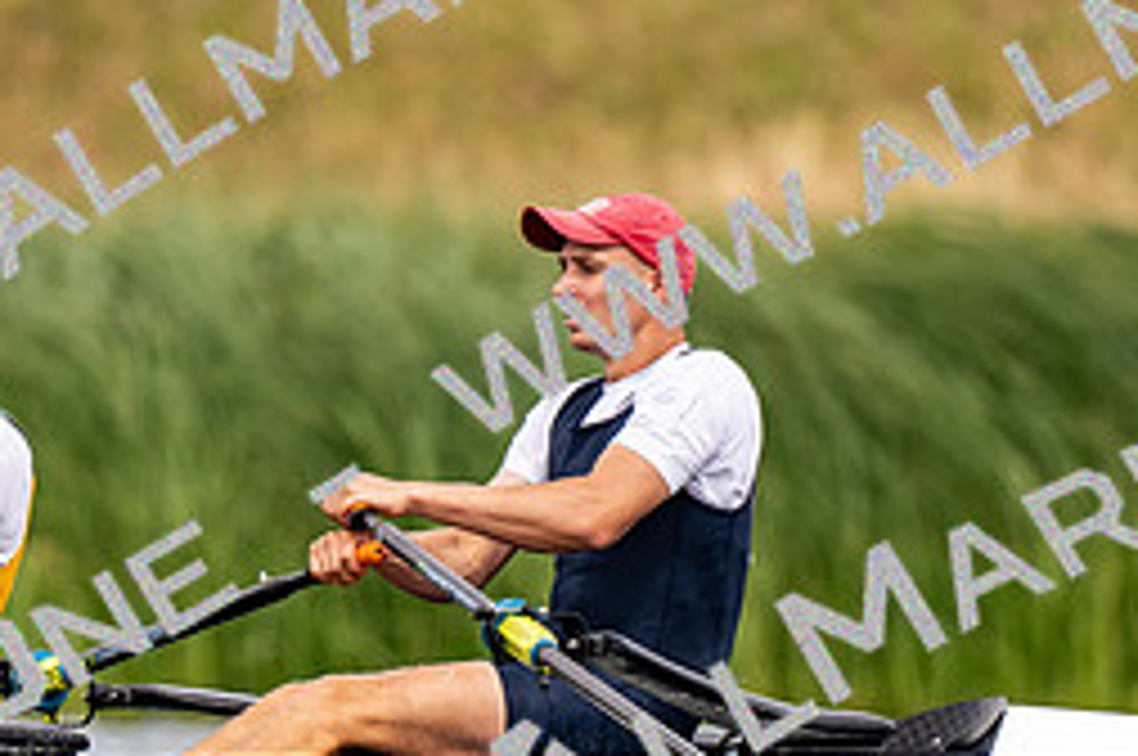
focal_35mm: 2065
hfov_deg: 1.0
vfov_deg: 0.7
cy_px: 508
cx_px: 103
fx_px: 65193
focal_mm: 600
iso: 280
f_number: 4
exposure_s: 1/2500
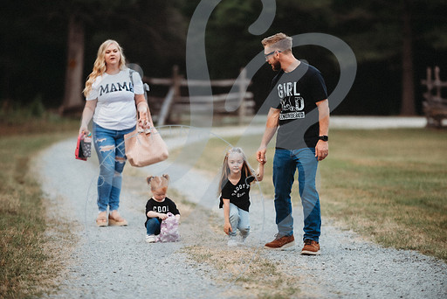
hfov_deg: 9.1
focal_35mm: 227
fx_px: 2820
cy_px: 141
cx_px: 218
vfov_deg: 6.1
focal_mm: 200
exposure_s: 1/250
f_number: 2.8
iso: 1000
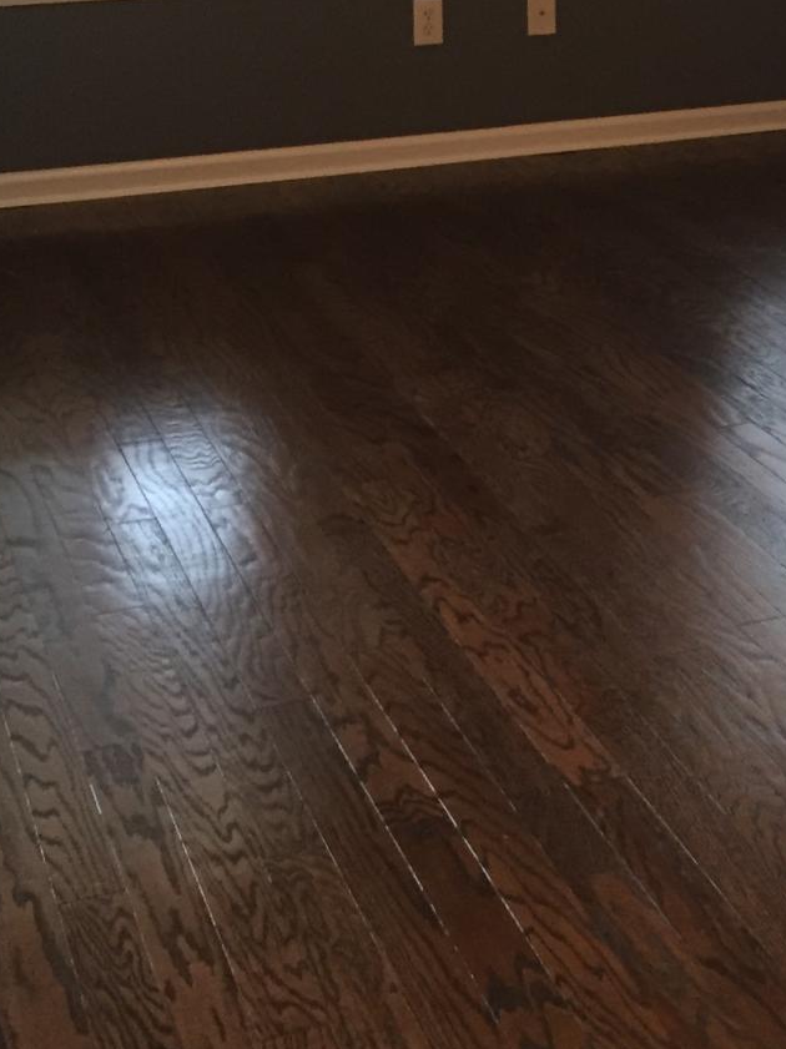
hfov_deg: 21.0
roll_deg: +0.5
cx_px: 639
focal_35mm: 69
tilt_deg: -19.0
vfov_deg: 28.0
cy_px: 365
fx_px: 2091
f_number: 2.2
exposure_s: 1/24
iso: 250
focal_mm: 4.15
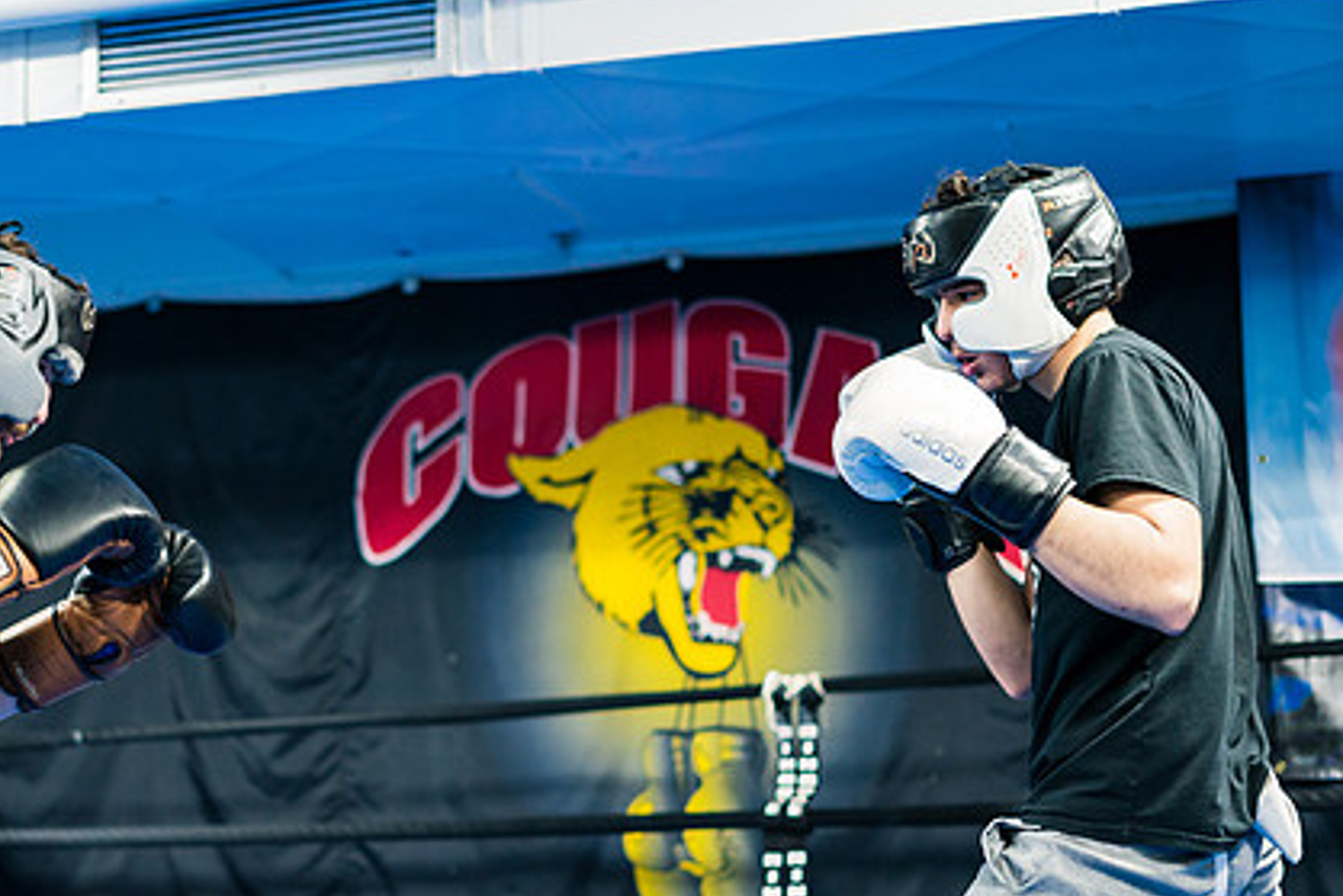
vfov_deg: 18.4
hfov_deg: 27.2
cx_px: 451
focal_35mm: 74
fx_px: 2761
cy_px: 549
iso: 2000
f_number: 1.8
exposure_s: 1/400
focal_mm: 50
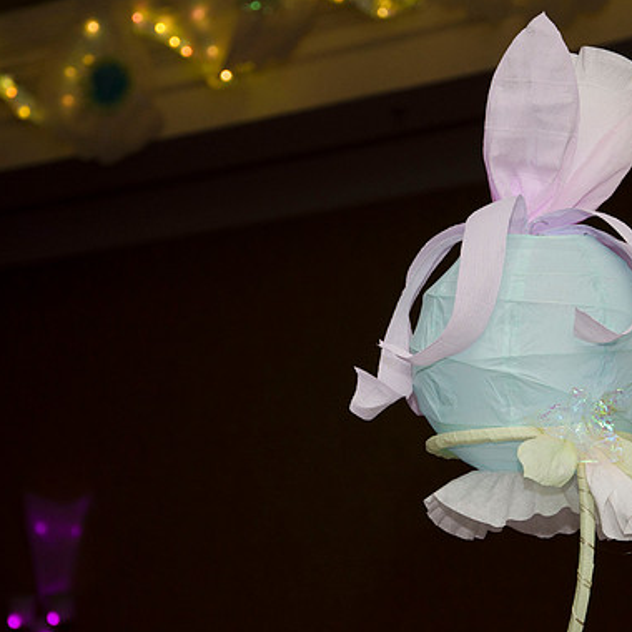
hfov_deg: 12.8
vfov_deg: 12.8
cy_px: 316
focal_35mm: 136
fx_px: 2809
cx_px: 407
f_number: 5.6
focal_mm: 70
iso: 400
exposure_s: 1/40
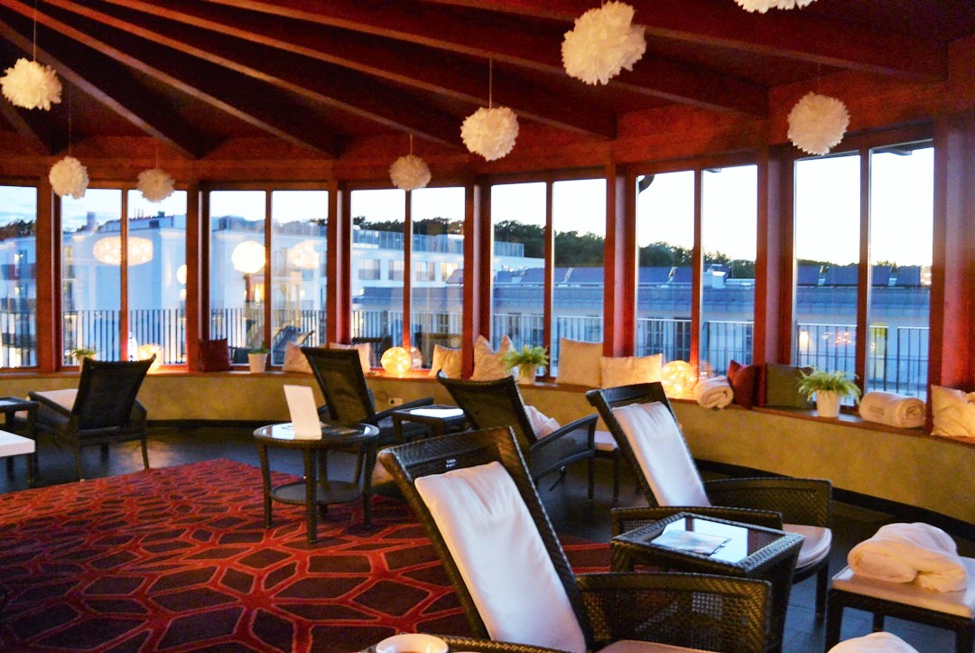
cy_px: 326
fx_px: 786
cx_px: 488
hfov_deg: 63.6
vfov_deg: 45.1
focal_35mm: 29
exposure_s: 1/13
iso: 800
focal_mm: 11
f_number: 3.5
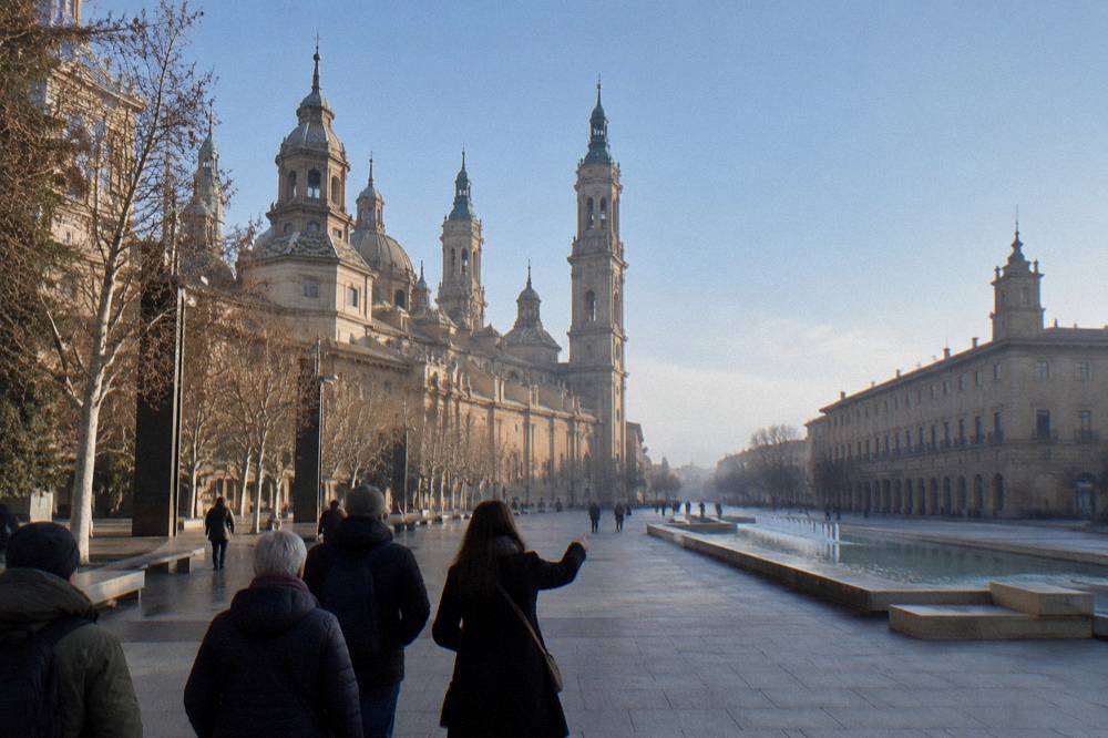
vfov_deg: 27.5
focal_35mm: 49
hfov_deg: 40.4
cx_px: 554
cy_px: 369
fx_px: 1508
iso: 400
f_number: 5.6
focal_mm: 49
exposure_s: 1/640
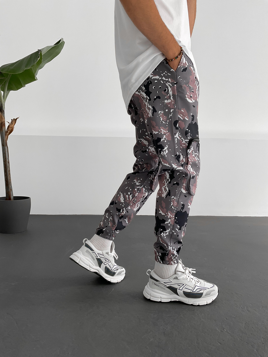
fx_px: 299
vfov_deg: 61.7
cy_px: 178
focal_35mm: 29
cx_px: 134
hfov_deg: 48.2
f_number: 1.8
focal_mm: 3
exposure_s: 1/120
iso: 40
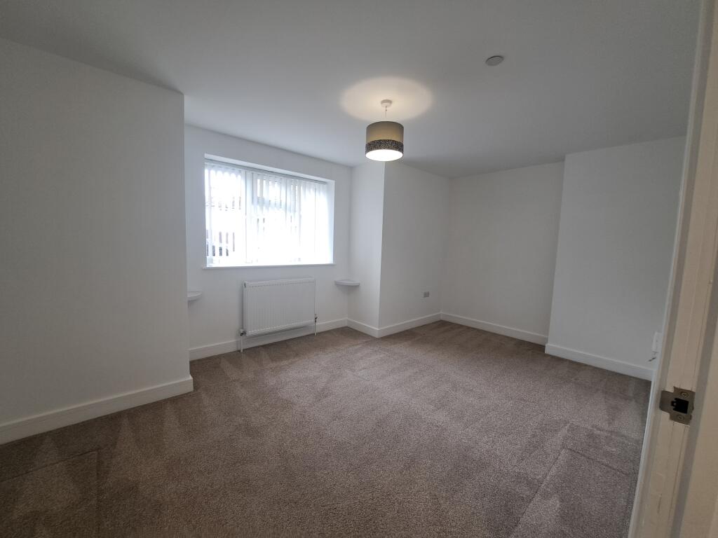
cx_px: 359
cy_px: 269
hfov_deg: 106.2
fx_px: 270
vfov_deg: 89.9
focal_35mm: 13
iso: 80
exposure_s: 1/50
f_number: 2.2
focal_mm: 1.74
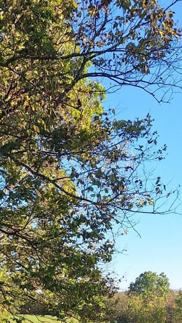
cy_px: 389
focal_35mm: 77
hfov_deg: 15.6
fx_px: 661
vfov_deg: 24.8
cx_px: 150
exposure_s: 1/1087
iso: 40
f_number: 1.8
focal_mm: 5.54
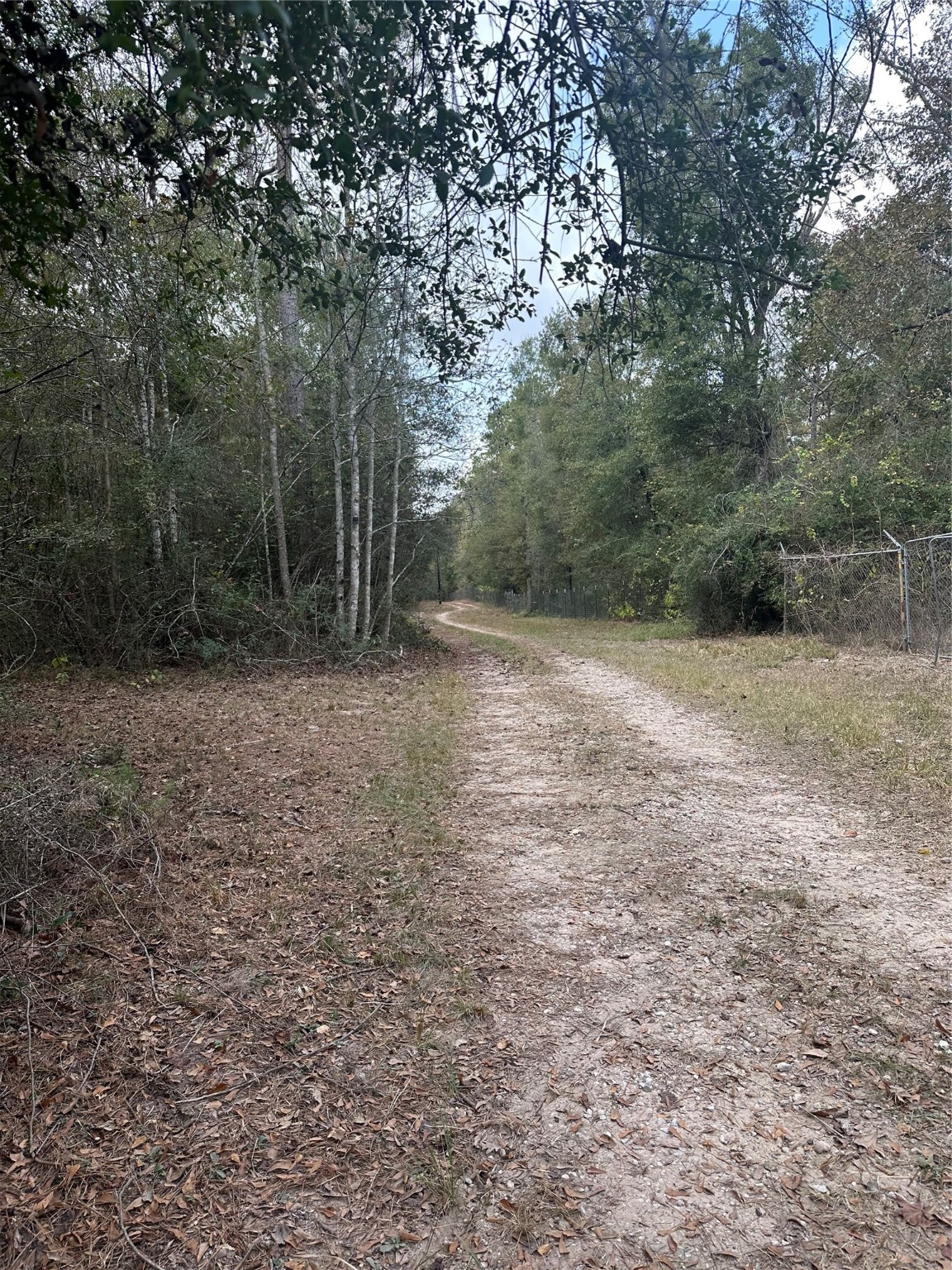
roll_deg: +4.4
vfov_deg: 71.6
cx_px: 476
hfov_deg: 56.8
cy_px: 635
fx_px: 880
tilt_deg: -3.2
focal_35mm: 24
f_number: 1.78
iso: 80
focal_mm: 6.86
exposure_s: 1/577
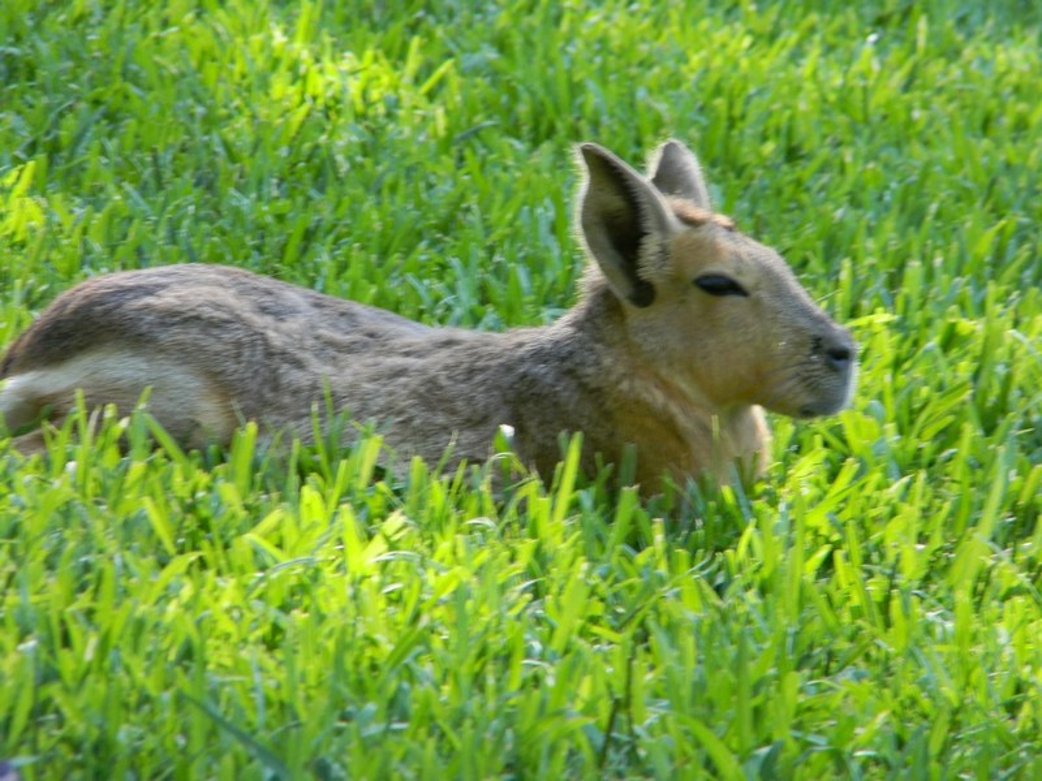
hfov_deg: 5.9
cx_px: 521
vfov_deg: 4.4
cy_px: 390
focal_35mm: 335
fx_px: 10084
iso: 222
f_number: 5.4
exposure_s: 1/60
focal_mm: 60.7
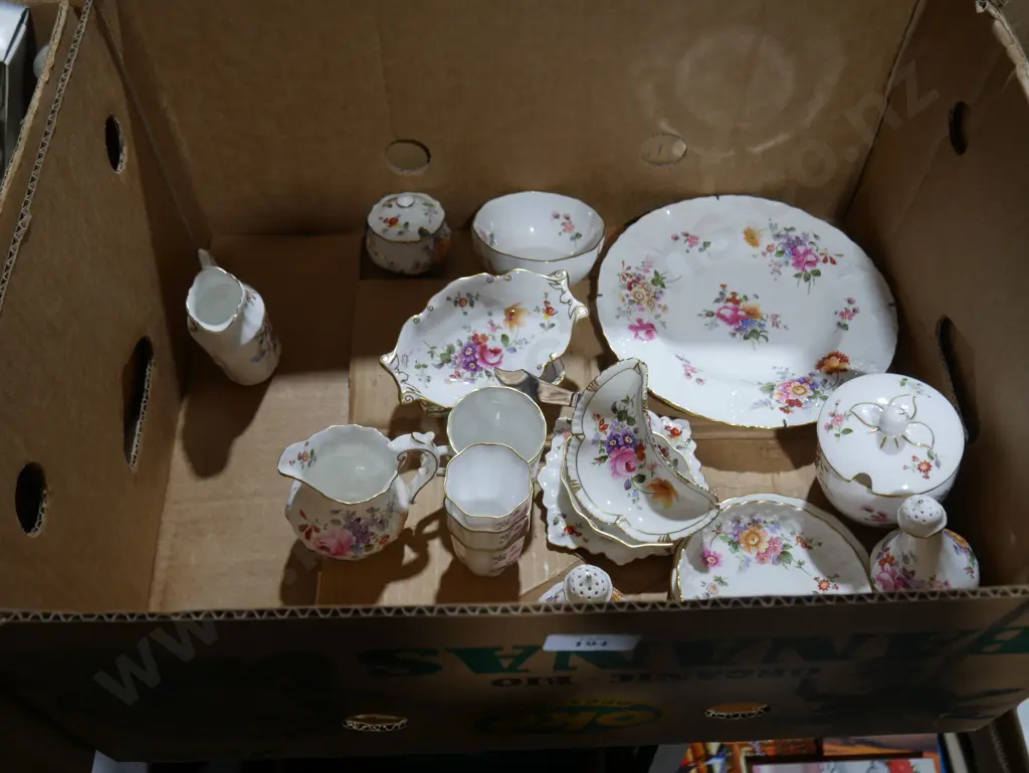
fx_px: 1011
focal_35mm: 34
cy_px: 386
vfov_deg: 41.8
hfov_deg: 53.9
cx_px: 514
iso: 200
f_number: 4
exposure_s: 1/80
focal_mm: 17
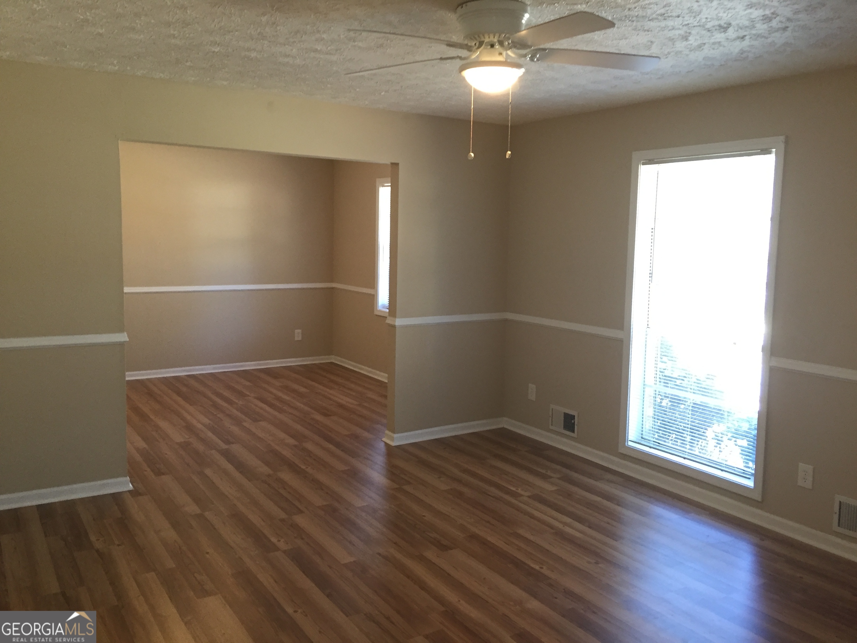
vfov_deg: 48.2
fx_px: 718
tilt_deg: -6.5
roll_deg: -1.8
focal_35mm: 29
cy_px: 322
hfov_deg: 61.7
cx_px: 428
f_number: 2.2
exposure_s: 1/30
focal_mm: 4.15
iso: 125
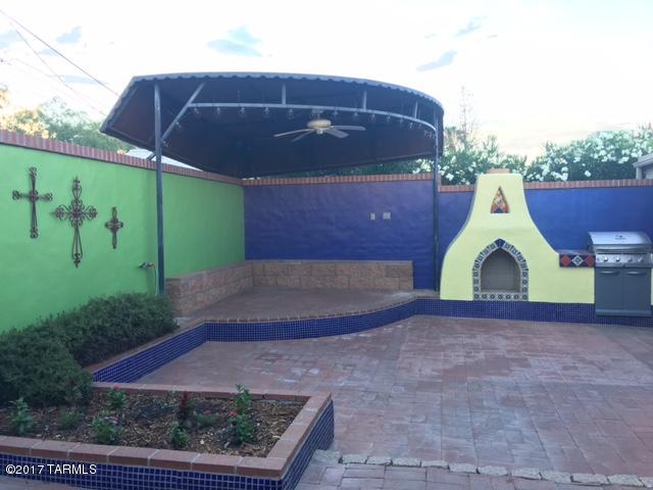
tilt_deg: -1.9
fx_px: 547
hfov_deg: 61.7
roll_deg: +0.7
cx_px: 326
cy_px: 245
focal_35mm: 29
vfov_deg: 48.2
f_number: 2.2
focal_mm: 4.15
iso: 32
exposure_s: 1/30
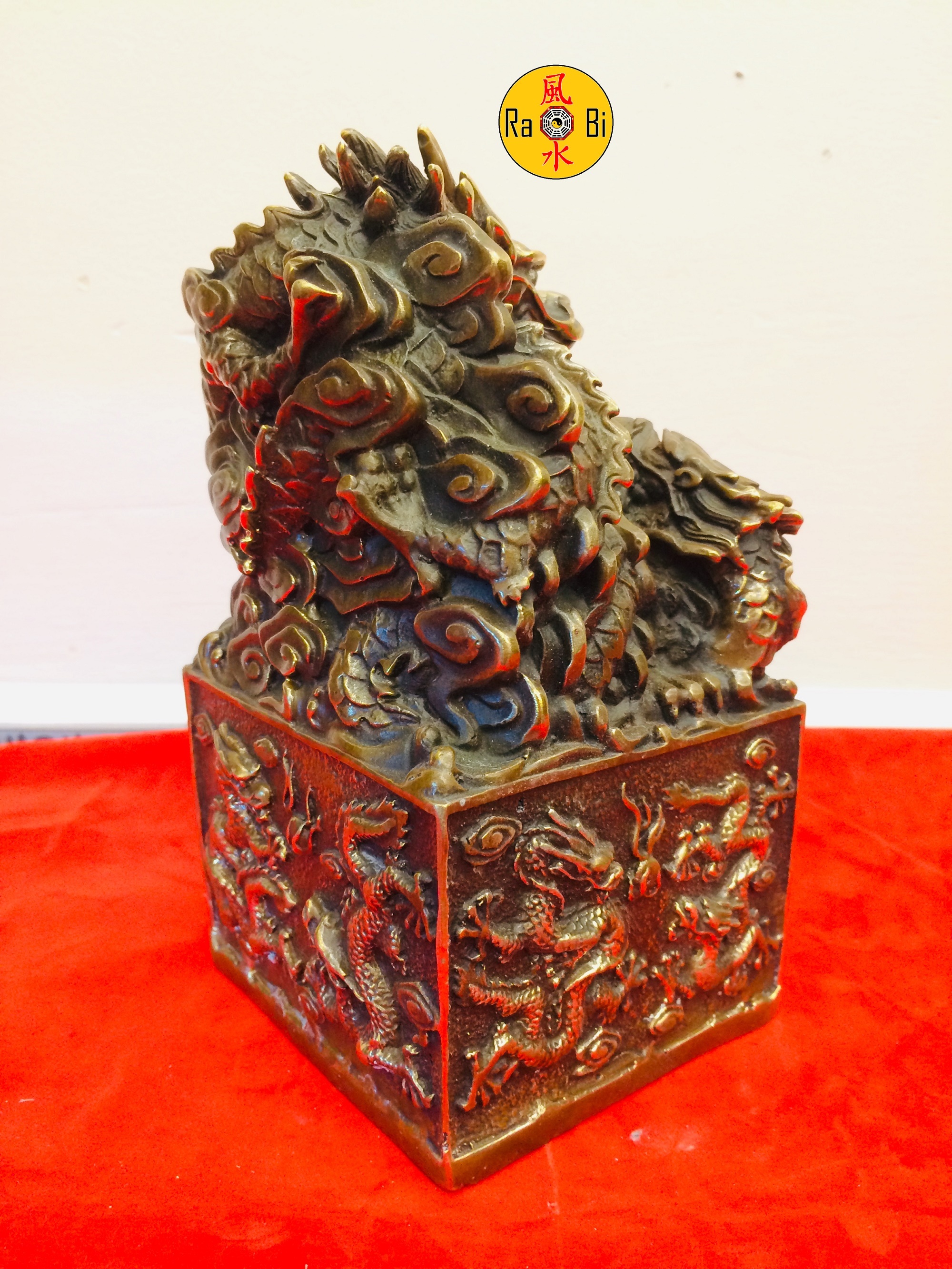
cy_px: 634
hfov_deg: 48.2
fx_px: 1063
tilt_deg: -18.5
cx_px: 476
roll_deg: -1.6
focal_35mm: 29
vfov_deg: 61.7
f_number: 2.2
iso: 80
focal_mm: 4.15
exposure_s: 1/33
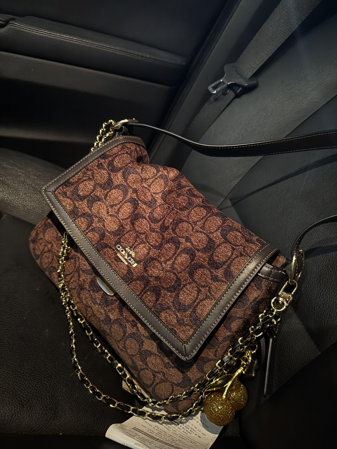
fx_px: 312
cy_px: 224
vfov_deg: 71.6
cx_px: 168
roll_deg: -19.2
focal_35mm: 24
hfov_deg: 56.8
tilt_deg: -32.3
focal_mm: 6.76
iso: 3200
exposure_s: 1/30
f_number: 1.78
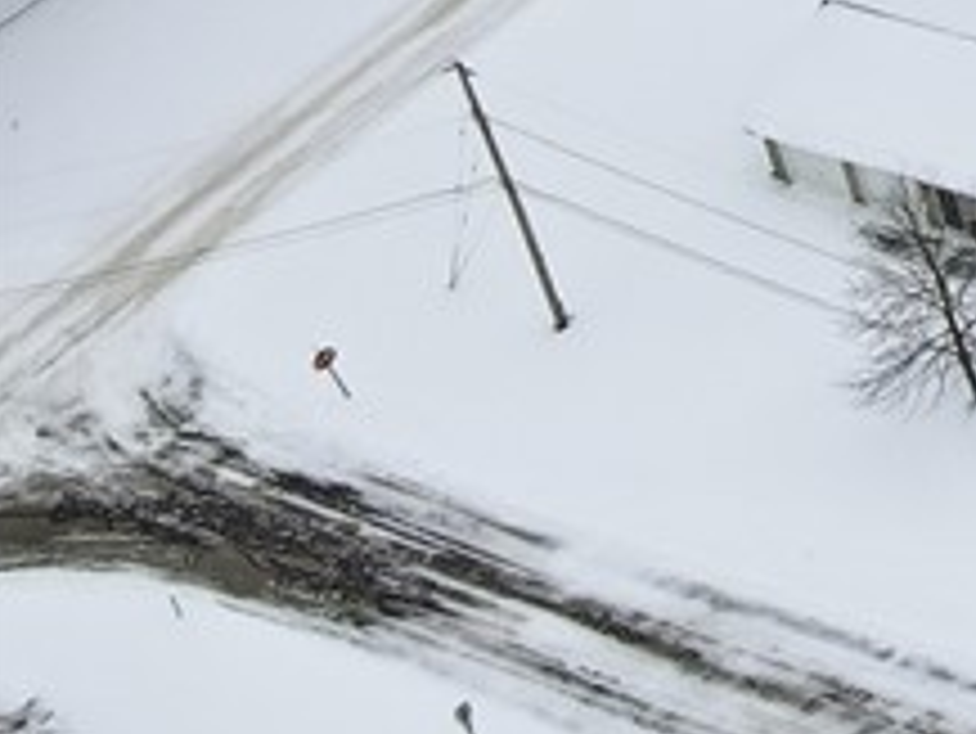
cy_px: -657
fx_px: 3188
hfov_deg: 13.3
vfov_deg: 11.9
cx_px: 2289
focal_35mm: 113
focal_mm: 4.5
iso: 100
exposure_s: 1/250
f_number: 2.8
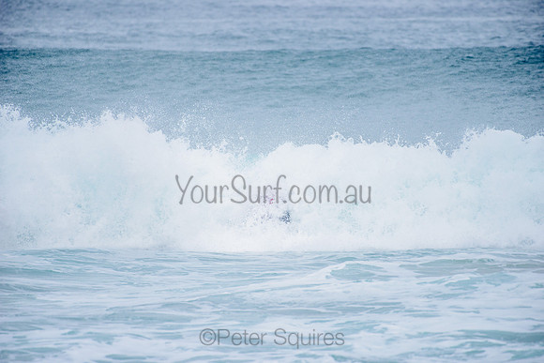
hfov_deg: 4.1
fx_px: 7557
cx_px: 272
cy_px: 182
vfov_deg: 2.8
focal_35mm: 500
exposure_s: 1/2000
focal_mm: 500
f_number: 5.6
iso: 320
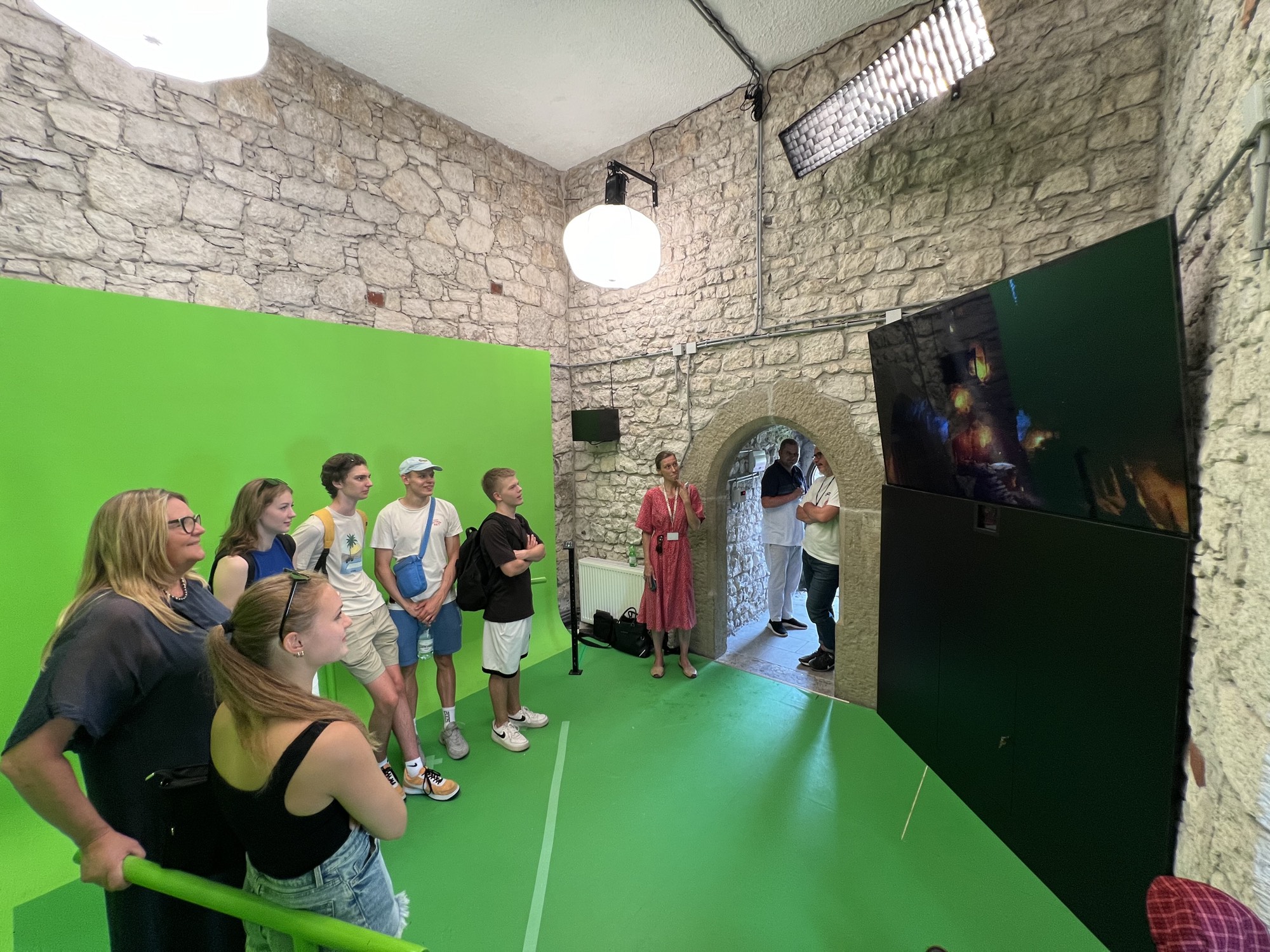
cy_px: 476
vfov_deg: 89.9
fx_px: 477
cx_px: 635
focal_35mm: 13
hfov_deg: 106.2
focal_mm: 1.57
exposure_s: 1/50
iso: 125
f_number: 1.8
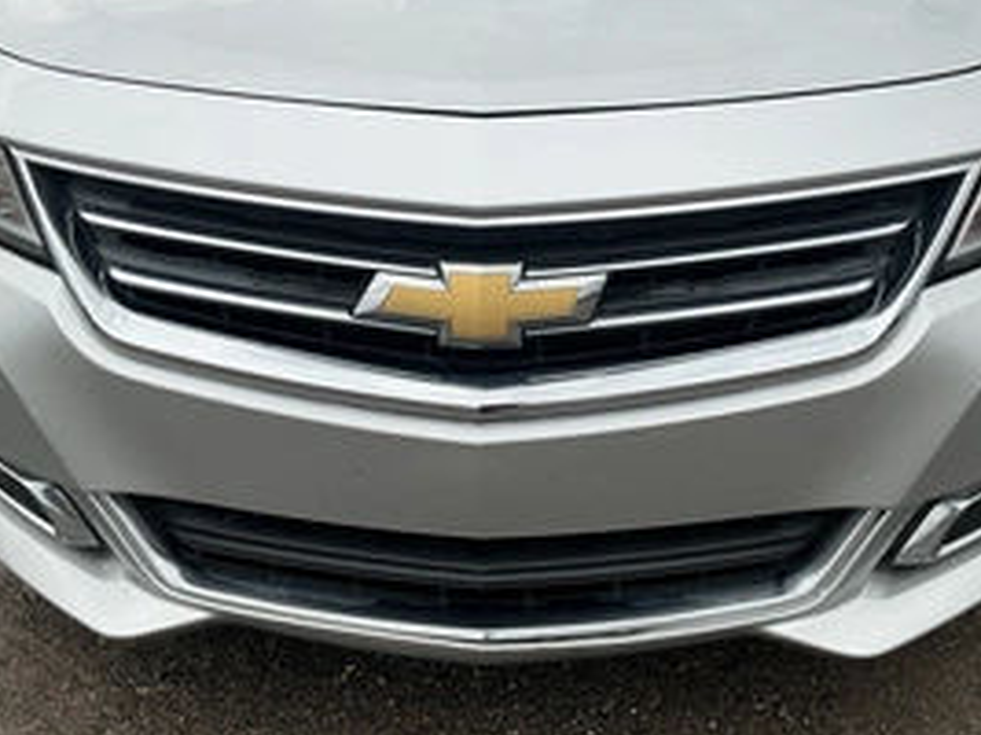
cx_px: 547
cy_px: 356
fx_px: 1190
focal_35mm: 42
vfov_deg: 34.3
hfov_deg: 44.7
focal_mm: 3
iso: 25
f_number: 1.8
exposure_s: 1/540
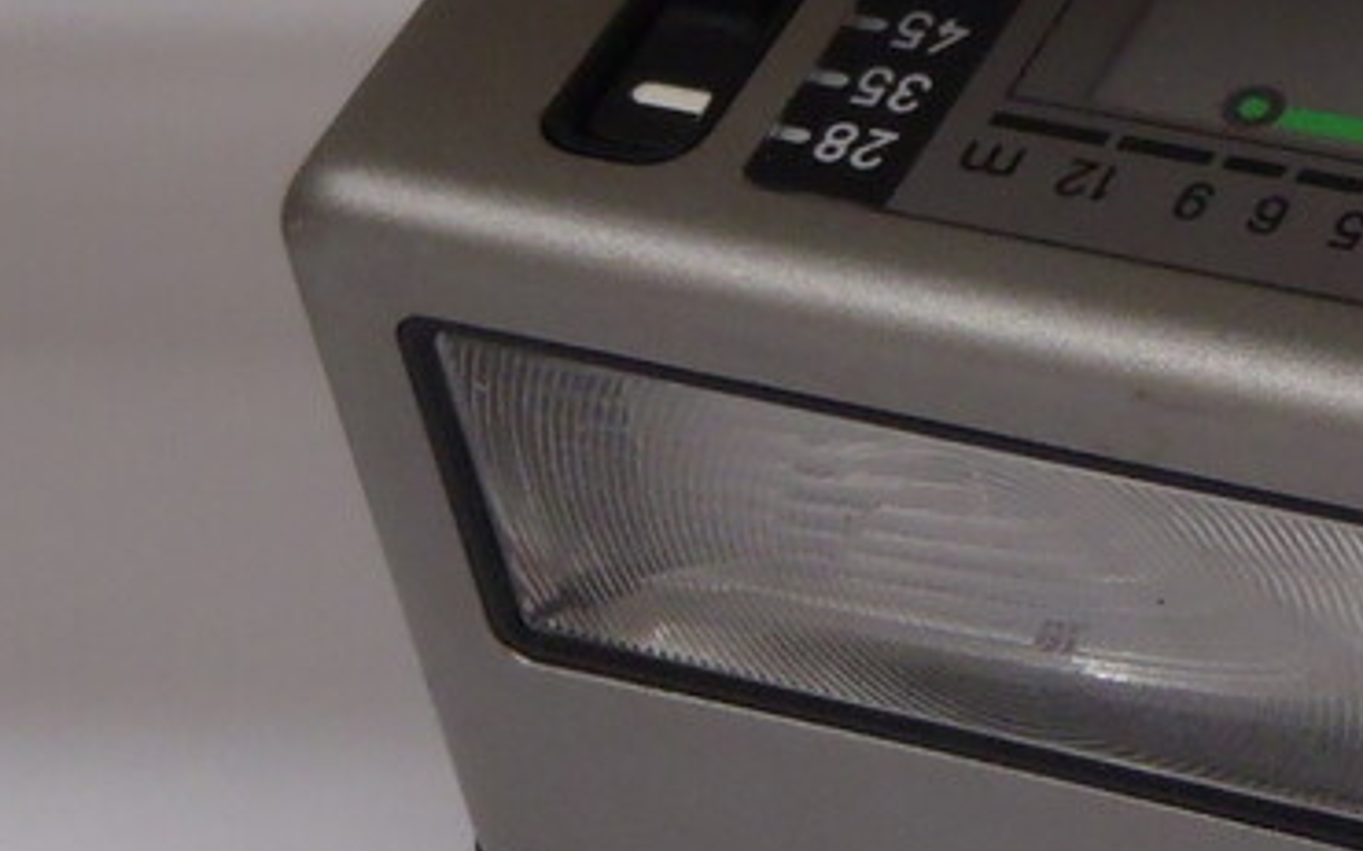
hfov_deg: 13.9
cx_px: 1341
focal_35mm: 148
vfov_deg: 8.9
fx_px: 5496
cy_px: 350
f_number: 4.8
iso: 200
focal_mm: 7.73
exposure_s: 1/50
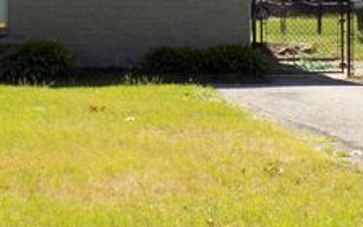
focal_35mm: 154
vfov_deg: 8.5
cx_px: -13
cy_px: -14
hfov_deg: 13.4
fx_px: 1524
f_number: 4.1
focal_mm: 11.5
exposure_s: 1/250
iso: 80
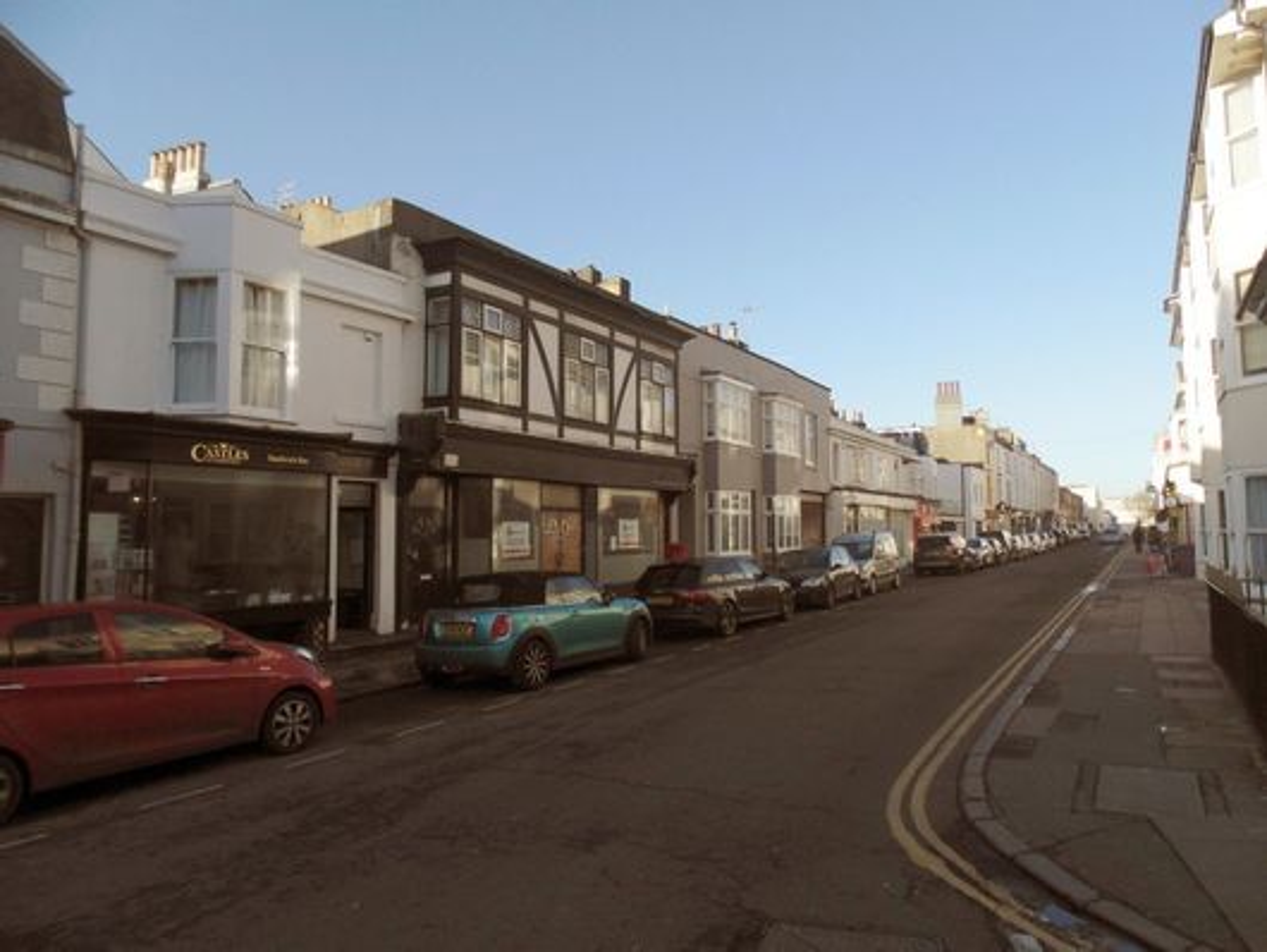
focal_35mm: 22
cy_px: 476
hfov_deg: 76.4
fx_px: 806
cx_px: 634
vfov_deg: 61.1
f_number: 3.1
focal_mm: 4
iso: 80
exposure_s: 1/800
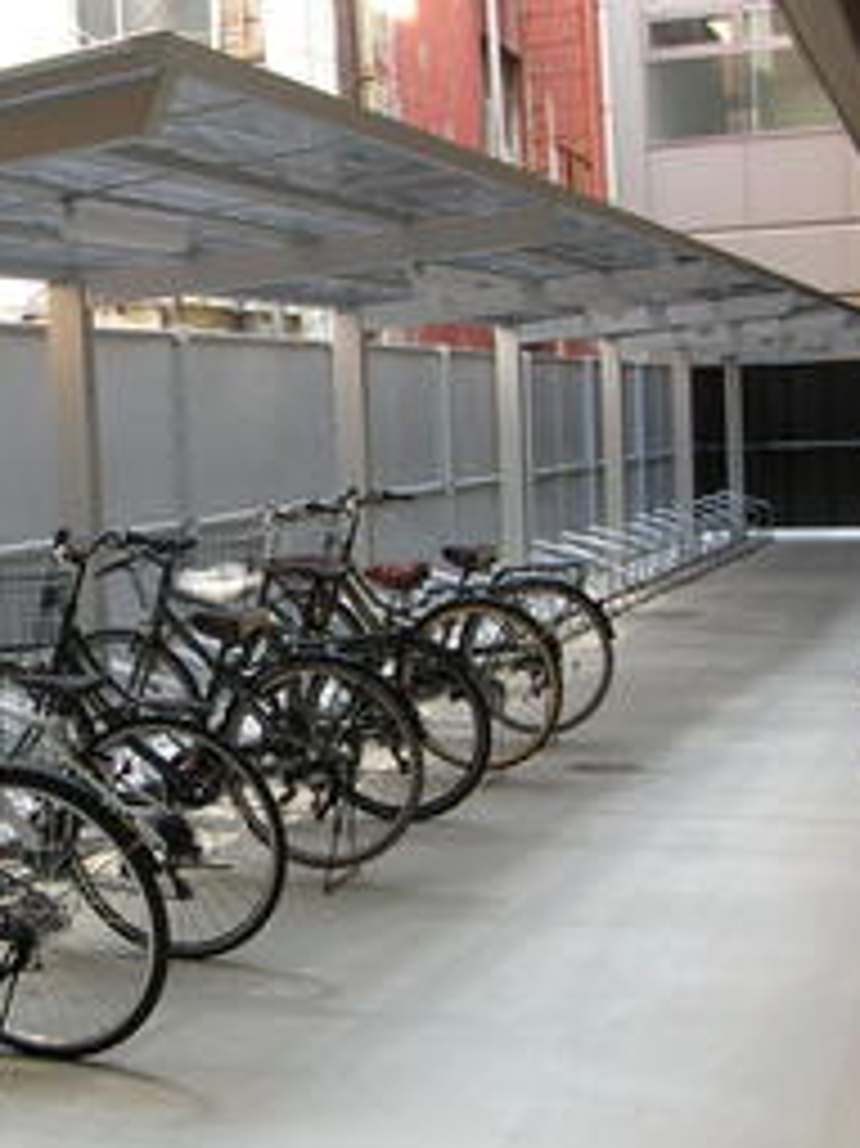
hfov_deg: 26.0
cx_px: 167
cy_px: 594
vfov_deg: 34.9
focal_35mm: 55
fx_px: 1823
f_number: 2.8
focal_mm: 5.8
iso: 50
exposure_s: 1/41
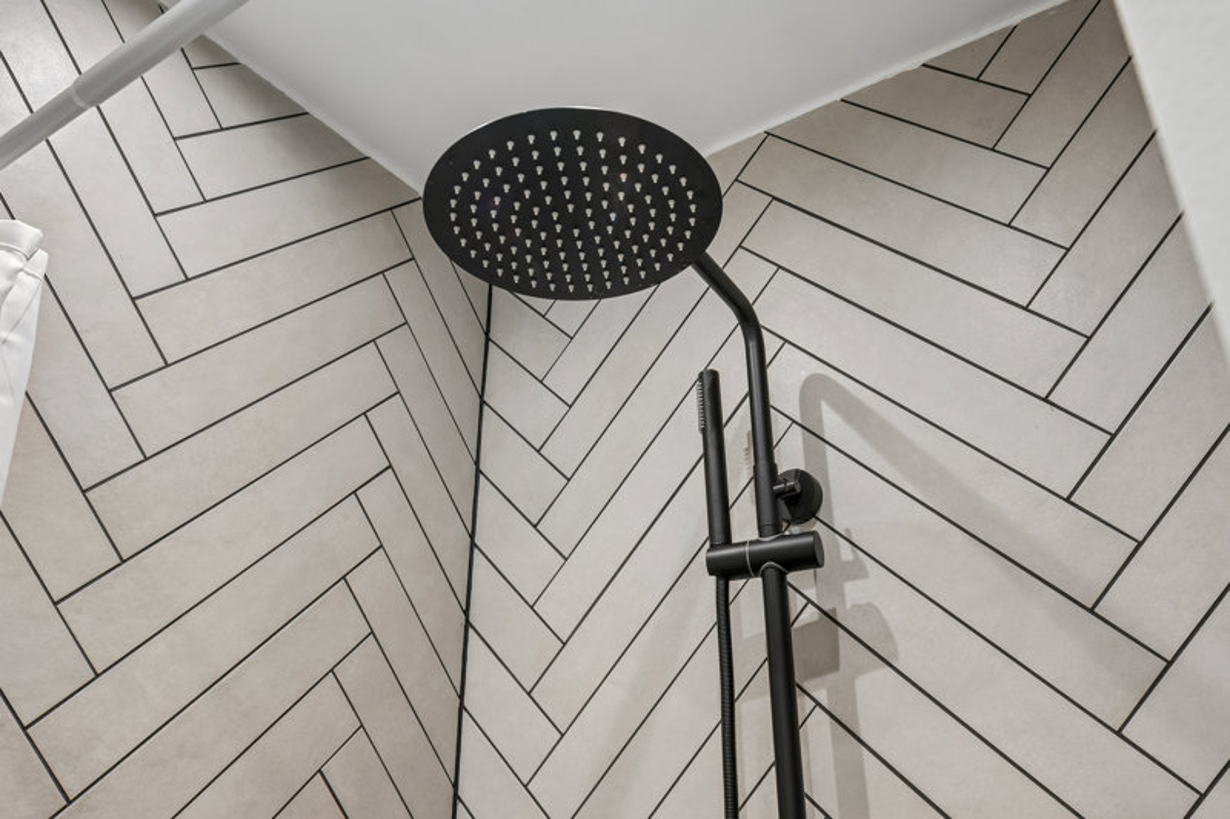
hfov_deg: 61.9
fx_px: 1025
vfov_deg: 43.6
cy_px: 410
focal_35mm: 30
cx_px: 615
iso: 160
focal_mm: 20
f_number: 8
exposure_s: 1/13
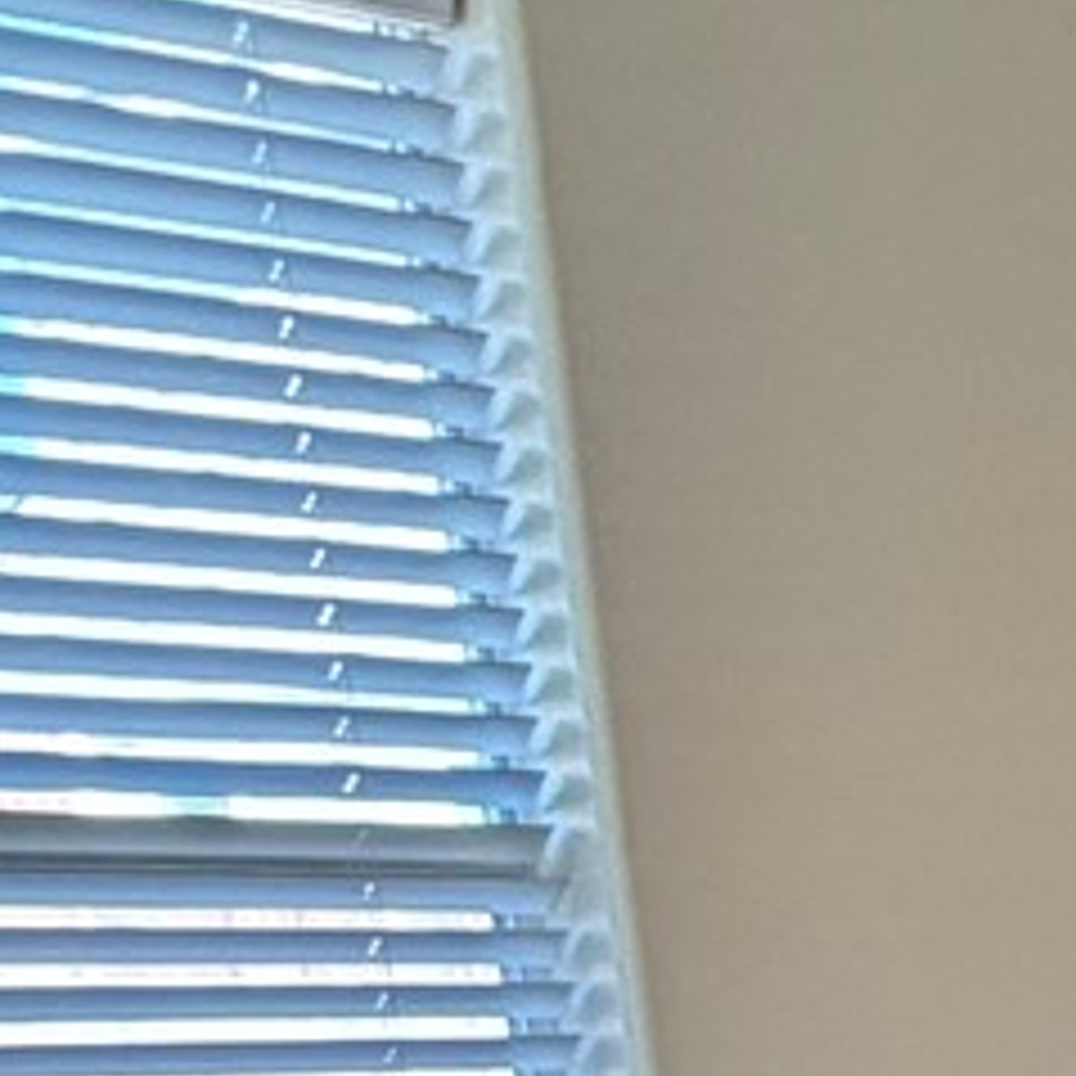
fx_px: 3728
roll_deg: -0.3
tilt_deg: -11.3
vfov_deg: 15.1
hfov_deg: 10.6
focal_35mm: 106
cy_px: 1661
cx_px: 3336
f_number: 2.2
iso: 200
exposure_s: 1/60
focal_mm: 2.22
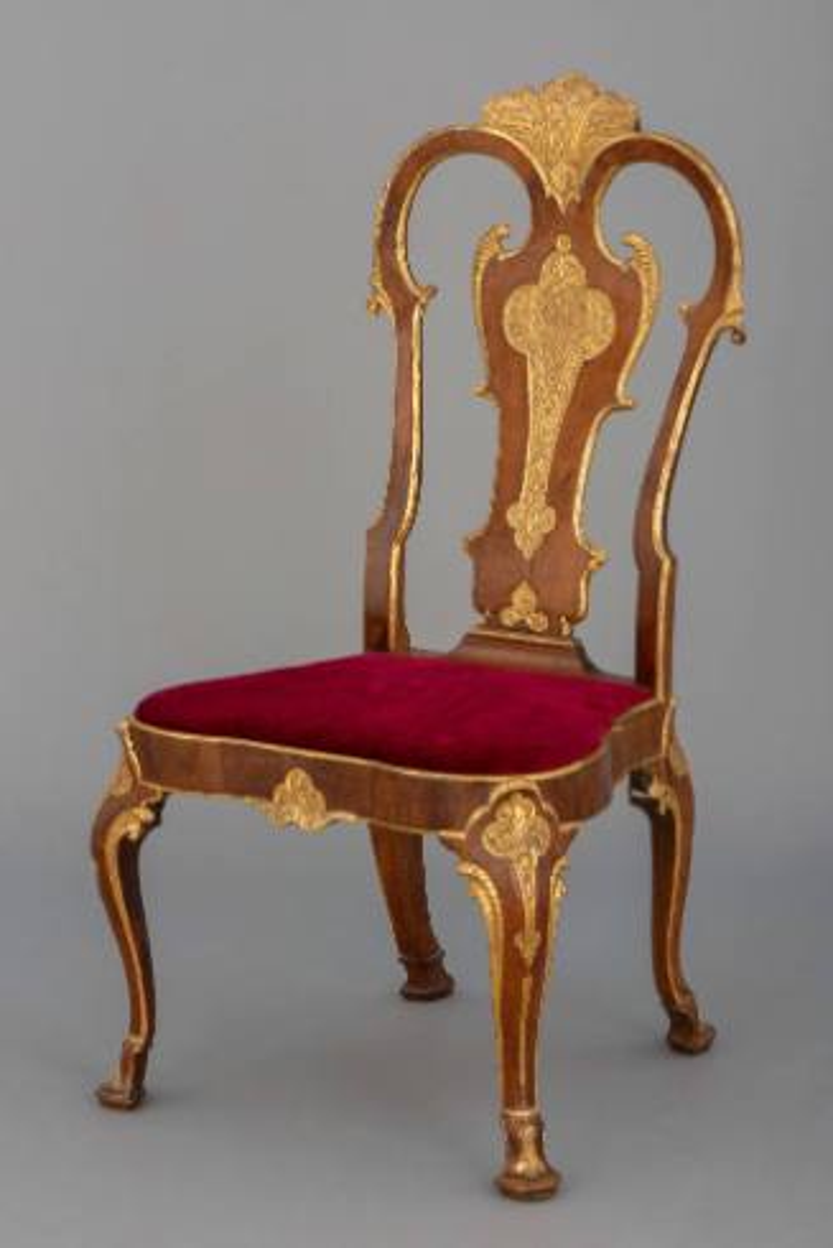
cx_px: 416
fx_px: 3642
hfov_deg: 13.0
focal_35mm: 105
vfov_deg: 19.5
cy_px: 624
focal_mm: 105
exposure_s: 1/160
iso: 100
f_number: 20
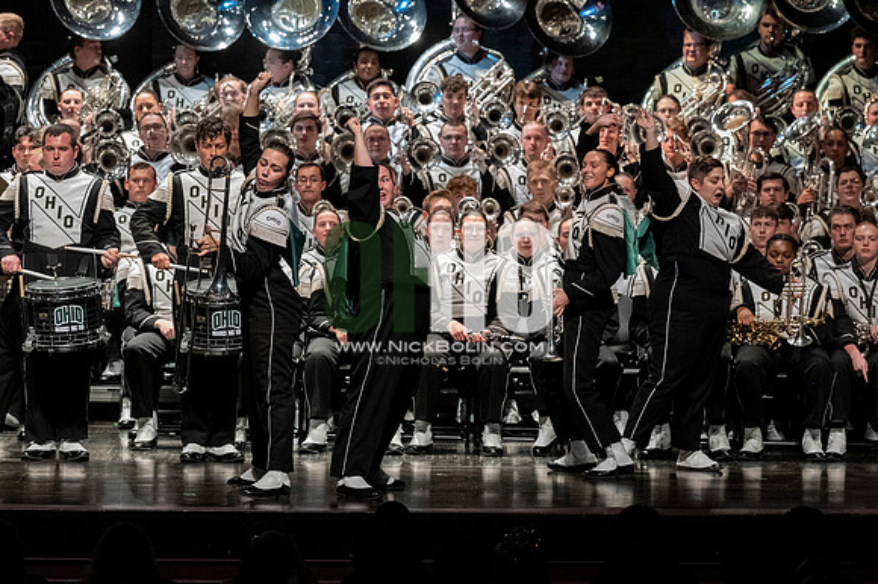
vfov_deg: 6.5
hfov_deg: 9.8
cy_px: 292
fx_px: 5119
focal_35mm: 210
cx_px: 439
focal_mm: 140
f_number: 4
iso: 4000
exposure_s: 1/500
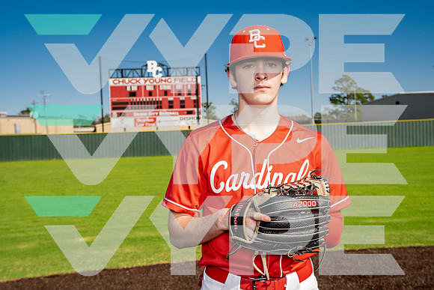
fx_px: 627
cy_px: 145
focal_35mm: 52
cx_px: 217
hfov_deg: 38.2
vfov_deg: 26.0
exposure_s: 1/250
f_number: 8
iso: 100
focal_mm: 52
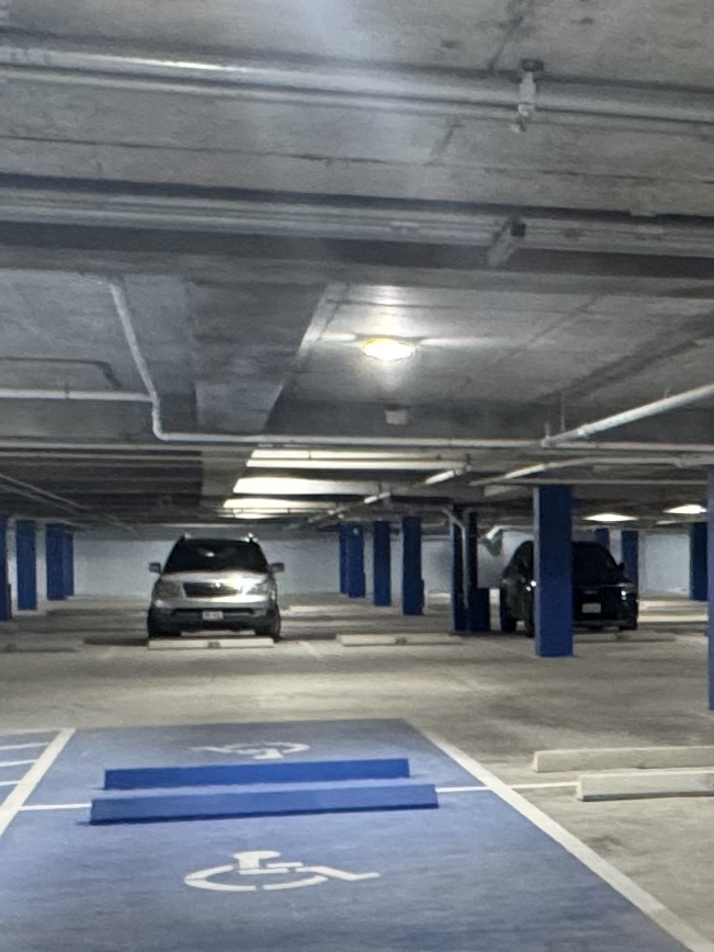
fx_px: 1788
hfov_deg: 21.4
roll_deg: -0.5
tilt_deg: -3.3
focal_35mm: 65
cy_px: 635
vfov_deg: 29.6
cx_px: 792
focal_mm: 2.22
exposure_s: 1/60
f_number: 2.2
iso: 500
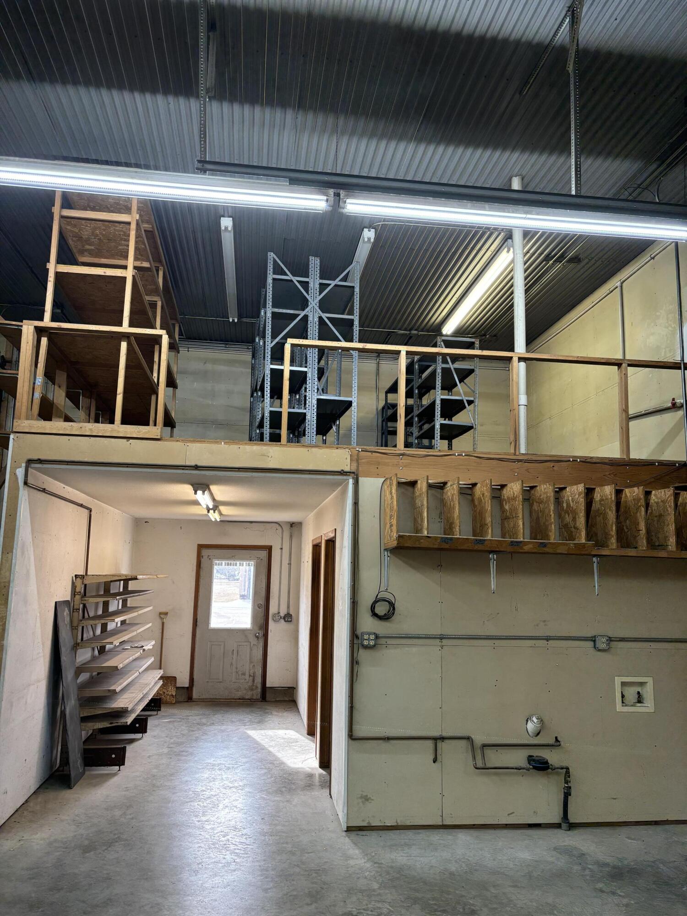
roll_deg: -1.9
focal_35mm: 26
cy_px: 458
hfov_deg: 53.1
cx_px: 344
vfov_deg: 67.3
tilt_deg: +8.6
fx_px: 688
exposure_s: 1/120
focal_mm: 5.96
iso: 125
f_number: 1.6
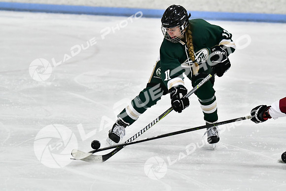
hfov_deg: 11.0
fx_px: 1490
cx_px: 143
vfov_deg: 7.3
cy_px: 96
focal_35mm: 188
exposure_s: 1/1250
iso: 8000
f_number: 2.8
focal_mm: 125
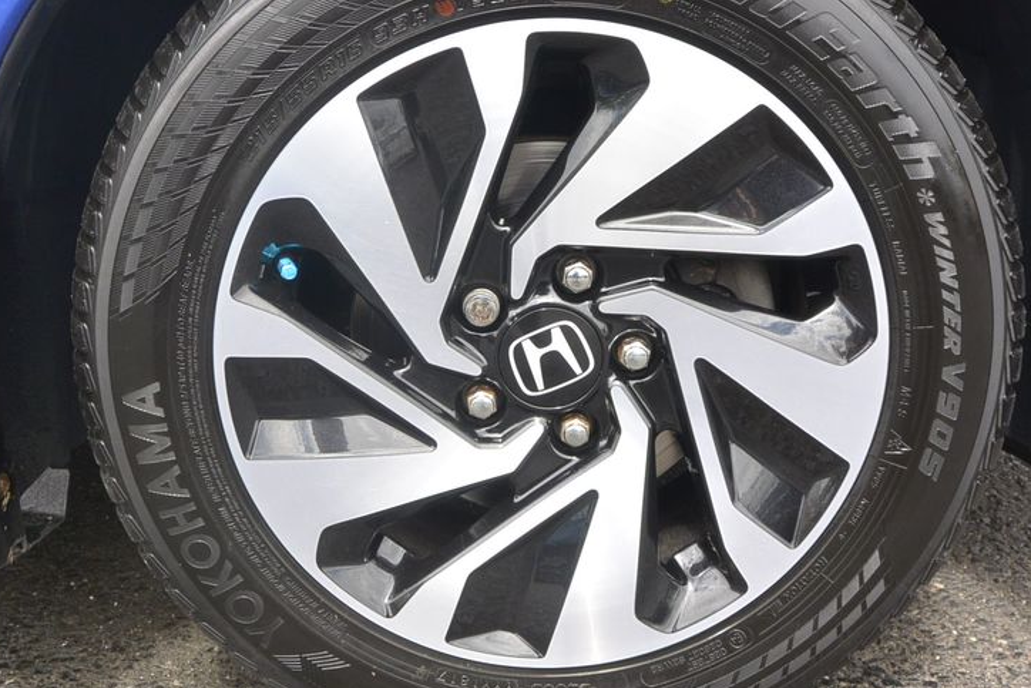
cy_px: 348
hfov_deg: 47.4
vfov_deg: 32.6
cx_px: 508
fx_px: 1174
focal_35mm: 41
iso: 160
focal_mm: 11
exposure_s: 1/320
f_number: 4.5
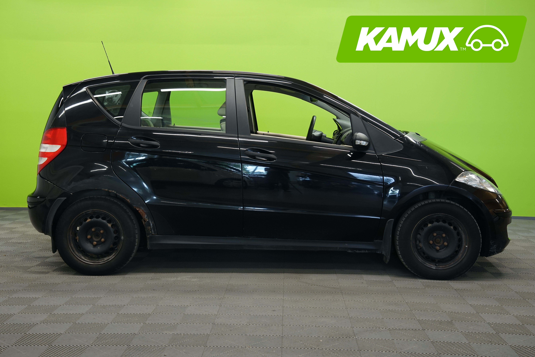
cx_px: 268
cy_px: 180
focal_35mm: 47
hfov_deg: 41.9
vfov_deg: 28.6
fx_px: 698
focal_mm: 46
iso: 500
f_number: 5.6
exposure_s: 1/15
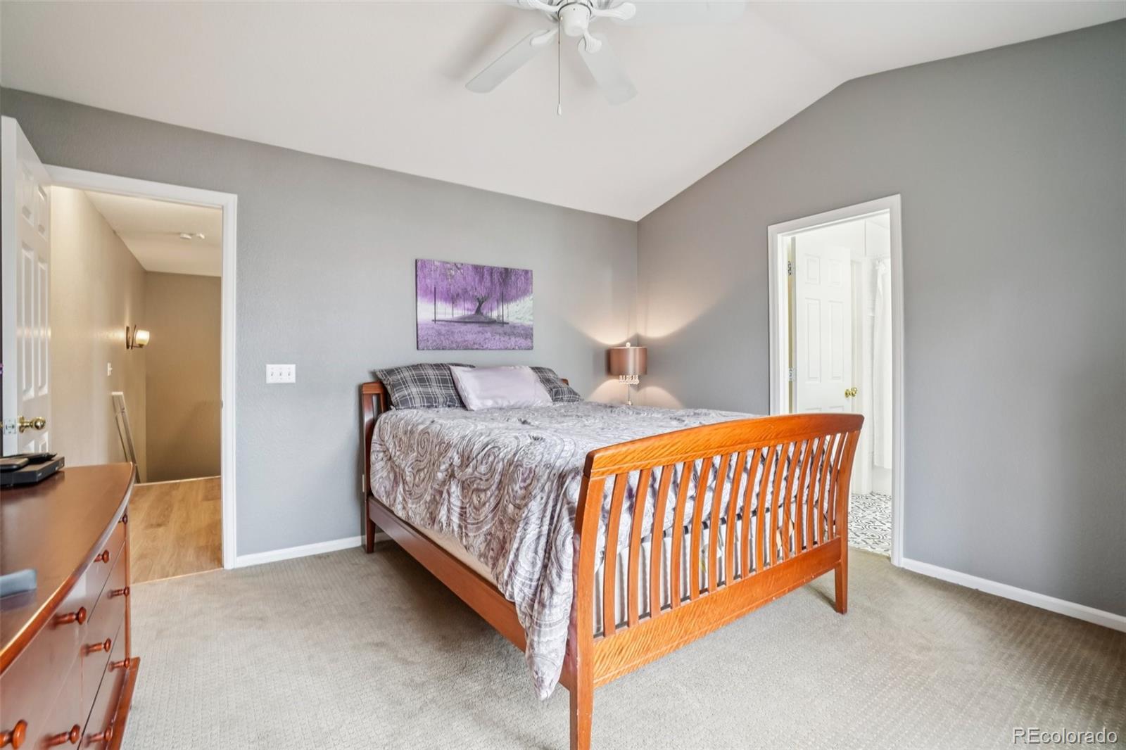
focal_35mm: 15
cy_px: 375
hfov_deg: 100.4
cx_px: 563
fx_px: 469
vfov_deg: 77.3
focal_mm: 10
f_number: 8
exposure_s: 1/6
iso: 400
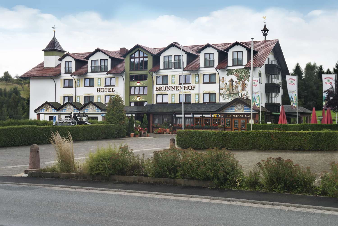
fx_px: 488
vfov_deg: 26.0
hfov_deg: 38.2
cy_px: 113
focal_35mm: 52
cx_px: 169
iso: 500
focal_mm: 52
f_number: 14
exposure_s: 1/30
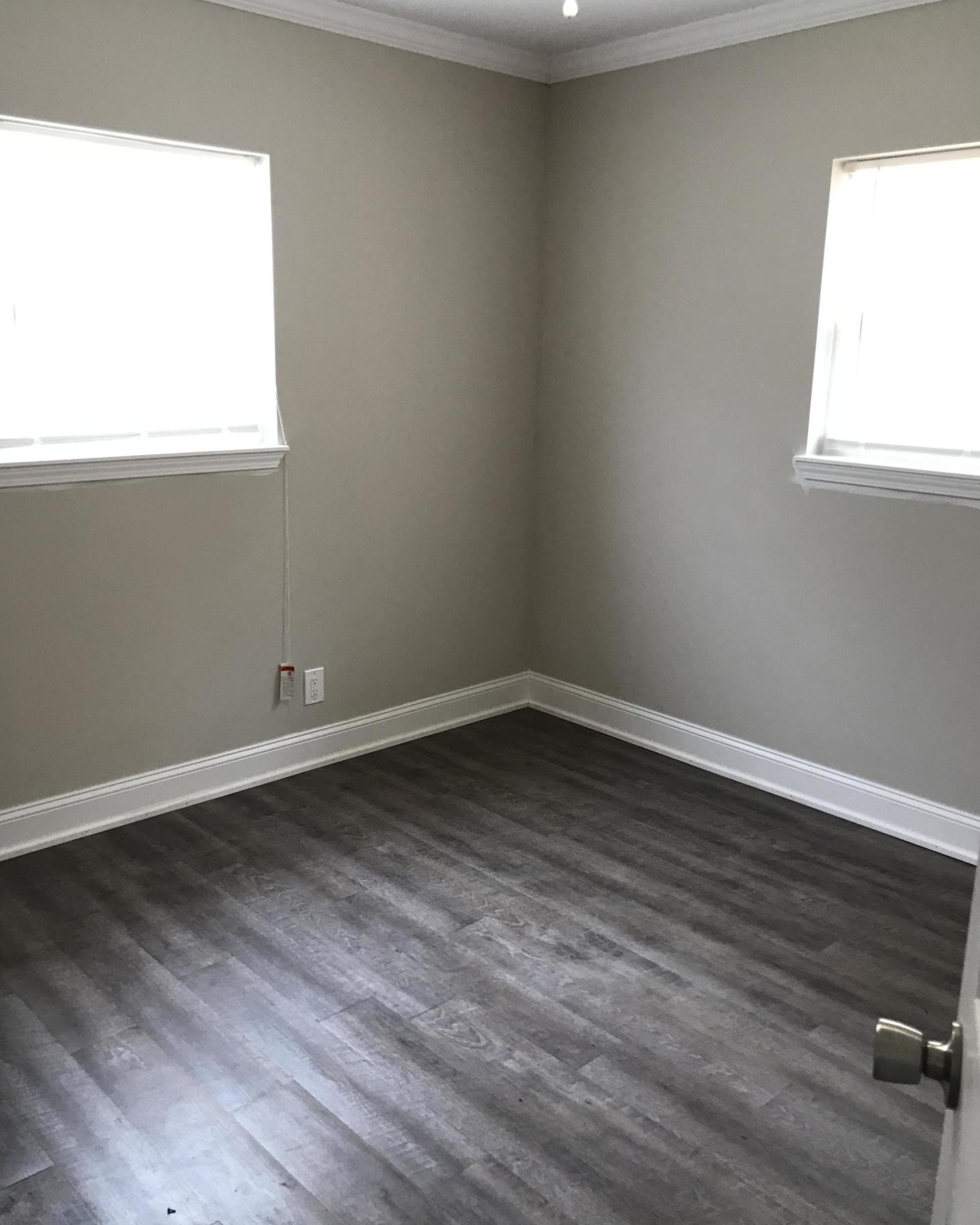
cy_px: 626
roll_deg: -1.9
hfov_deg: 48.5
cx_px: 477
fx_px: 1087
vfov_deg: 58.8
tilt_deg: -14.5
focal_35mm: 30
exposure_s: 1/20
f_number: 1.8
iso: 40
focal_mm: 3.99
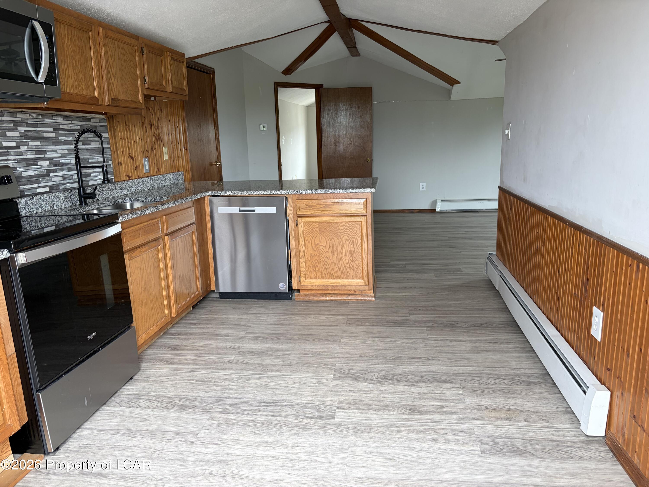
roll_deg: +2.0
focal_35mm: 26
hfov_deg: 67.3
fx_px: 487
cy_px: 244
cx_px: 324
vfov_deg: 53.1
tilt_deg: -10.9
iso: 125
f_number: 1.6
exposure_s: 1/122
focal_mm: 5.96
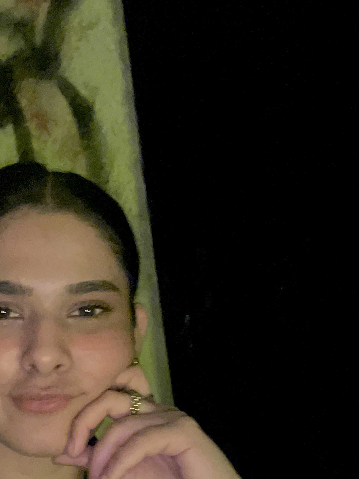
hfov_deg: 29.0
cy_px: 336
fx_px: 678
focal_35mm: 49
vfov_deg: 38.3
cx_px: 72
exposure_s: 1/18
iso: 800
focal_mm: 2.71
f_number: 2.2
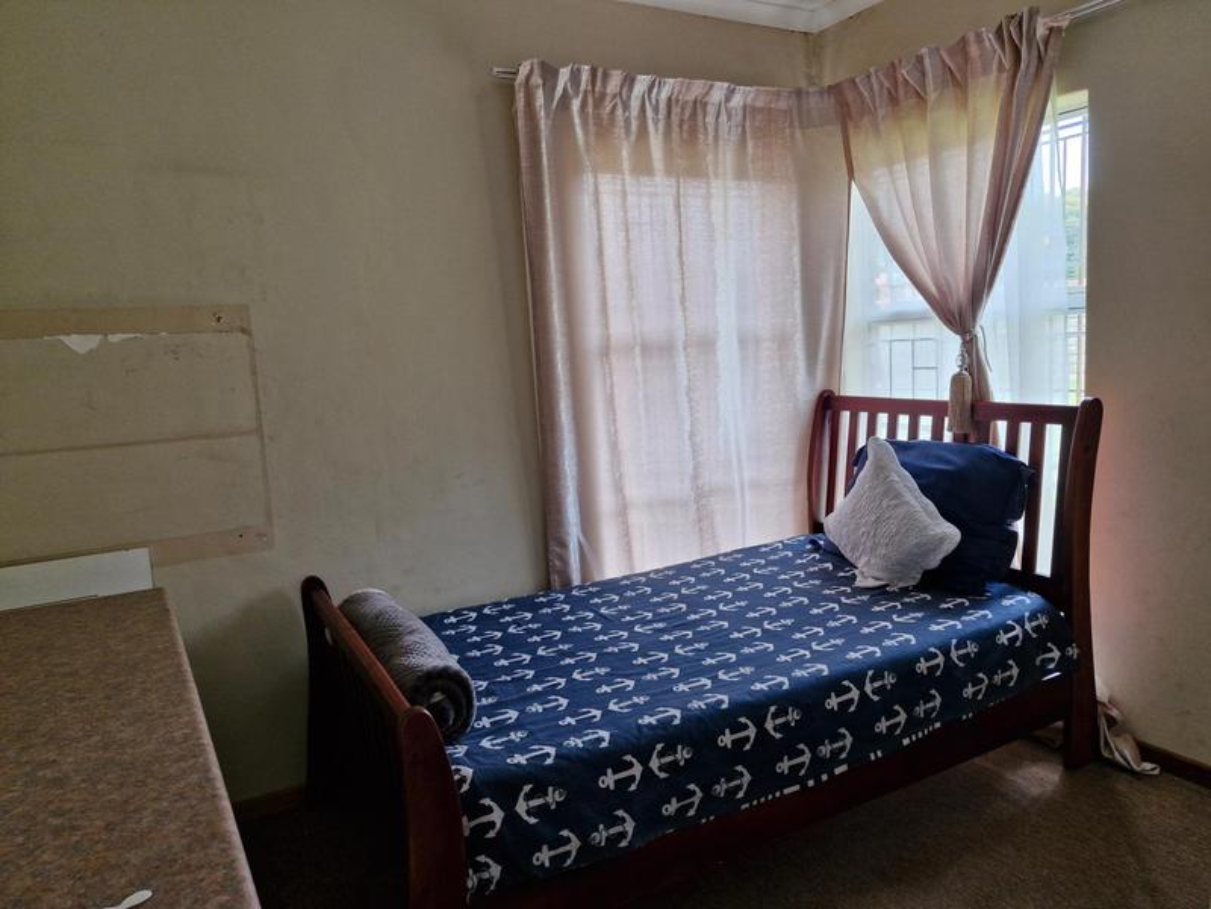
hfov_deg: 73.9
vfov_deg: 58.9
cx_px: 606
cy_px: 454
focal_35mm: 23
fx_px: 805
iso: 160
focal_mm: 5.54
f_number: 1.8
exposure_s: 1/180
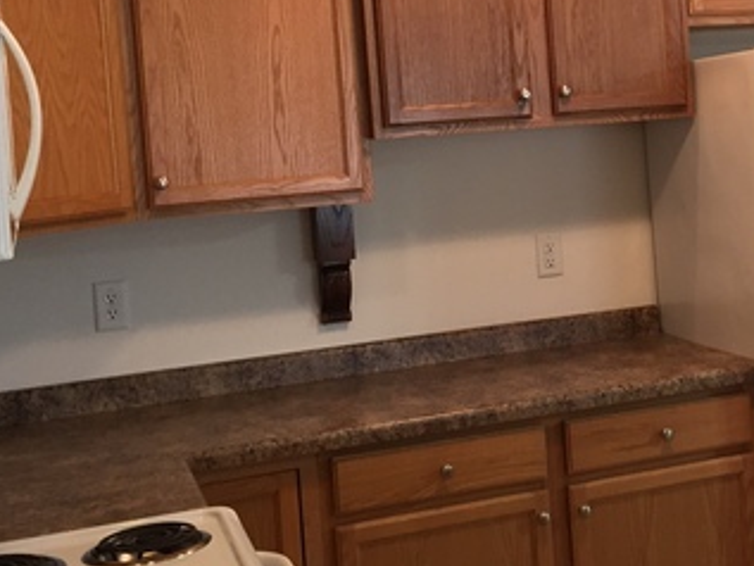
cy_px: 176
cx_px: 617
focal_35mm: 61
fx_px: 1329
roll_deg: +3.0
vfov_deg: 23.9
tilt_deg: -3.6
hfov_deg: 30.8
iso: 50
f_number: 2.2
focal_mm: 4.15
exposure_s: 1/30
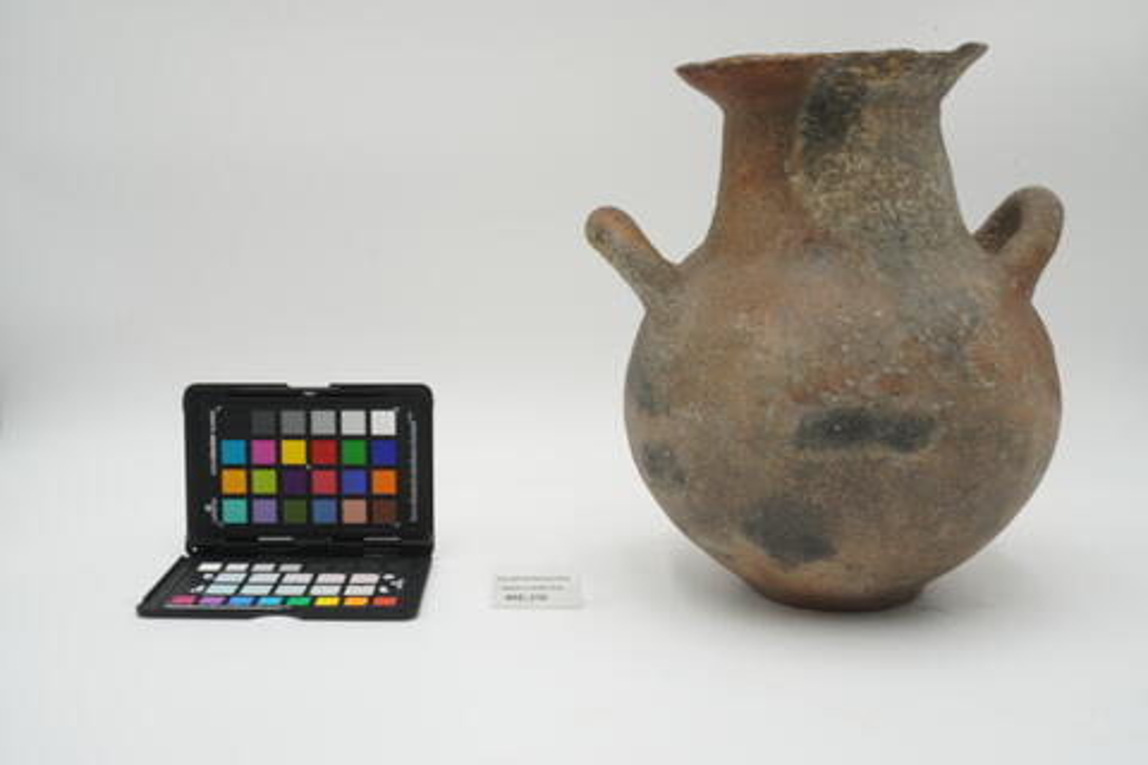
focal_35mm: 38
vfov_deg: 35.5
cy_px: 382
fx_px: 1196
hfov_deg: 51.3
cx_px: 574
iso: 100
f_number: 16
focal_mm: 25
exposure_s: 1/10
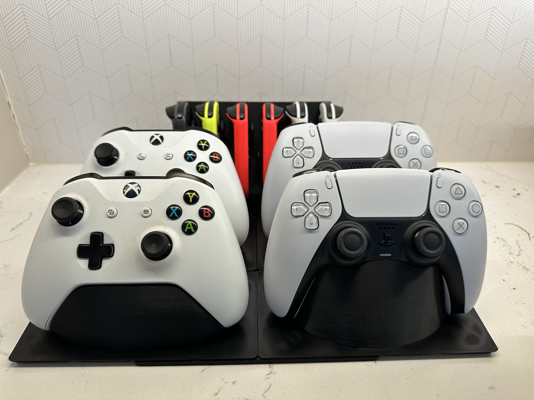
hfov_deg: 71.6
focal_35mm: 24
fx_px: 370
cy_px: 200
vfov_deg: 56.8
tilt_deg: -32.2
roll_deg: -0.4
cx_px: 267
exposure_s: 1/105
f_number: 1.78
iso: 160
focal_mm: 6.86
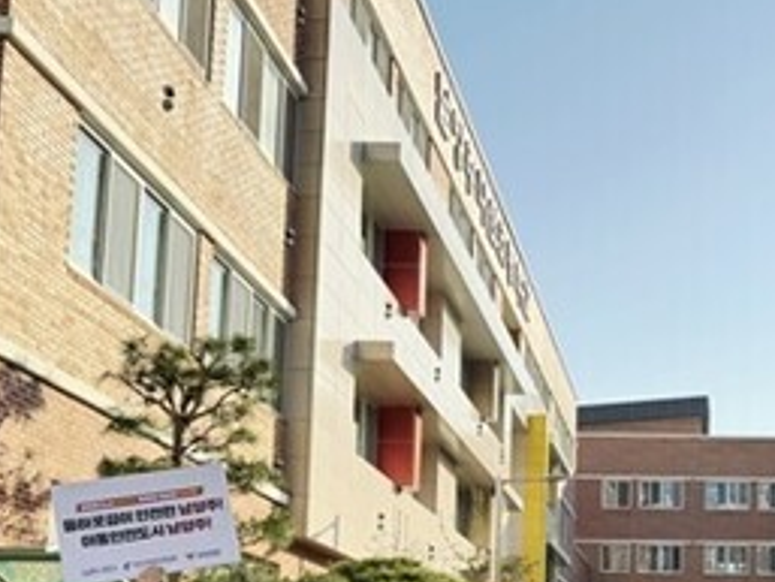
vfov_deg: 25.0
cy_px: 567
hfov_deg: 32.3
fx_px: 1254
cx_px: 727
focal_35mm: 56
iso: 80
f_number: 1.78
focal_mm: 6.76
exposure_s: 1/2500
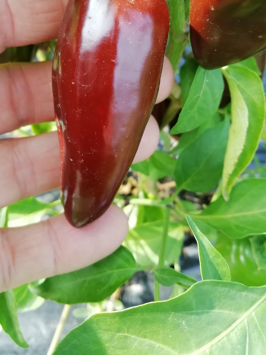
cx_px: 103
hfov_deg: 42.7
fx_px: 338
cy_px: 131
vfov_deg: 54.7
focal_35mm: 33
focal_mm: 3.21
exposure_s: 1/114
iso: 50
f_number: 2.2
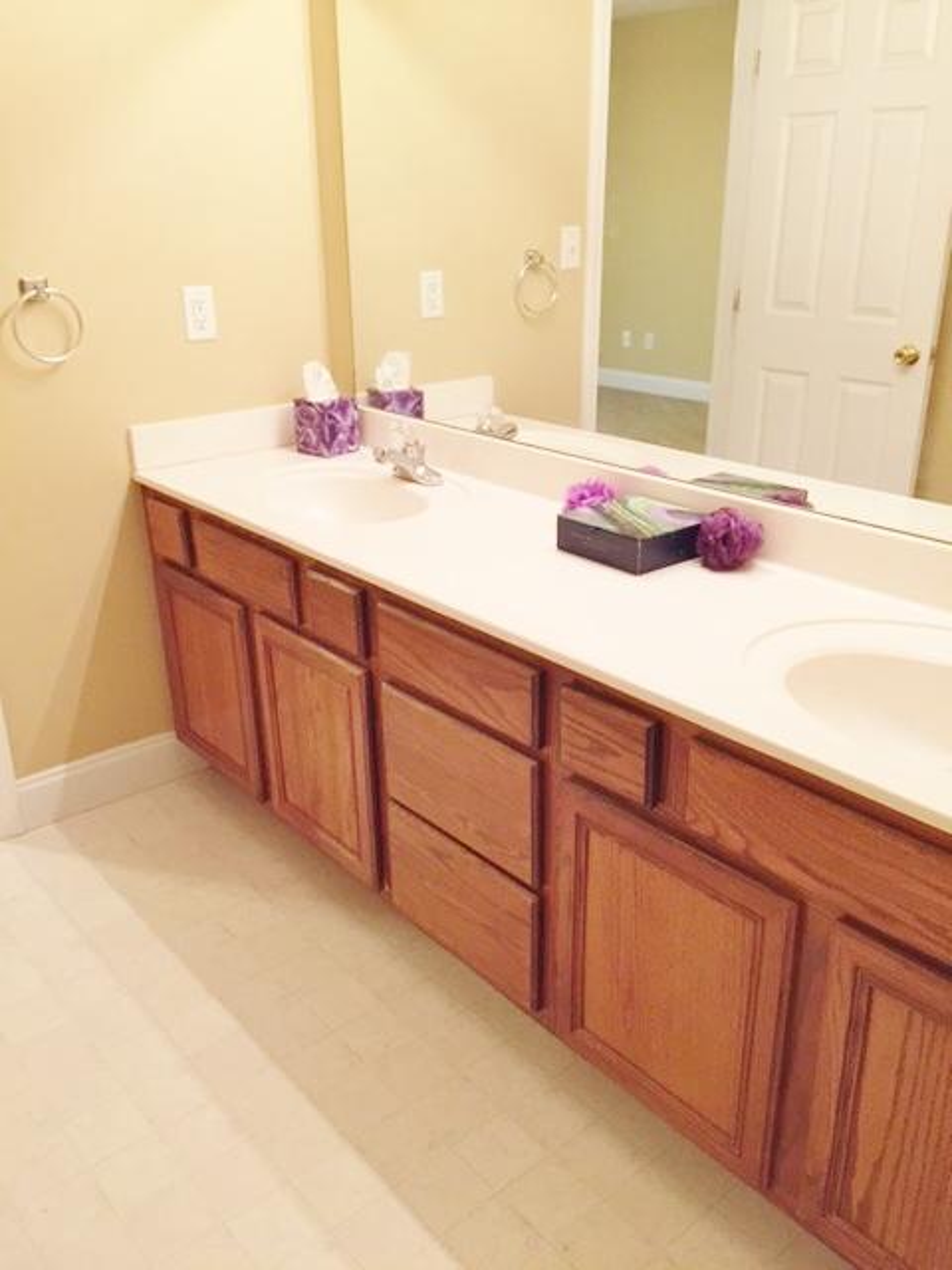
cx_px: 476
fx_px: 1063
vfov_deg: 61.7
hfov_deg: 48.2
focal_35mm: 29
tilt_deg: -22.8
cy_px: 635
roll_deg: +0.4
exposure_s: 1/30
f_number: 2.2
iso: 100
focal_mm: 4.15
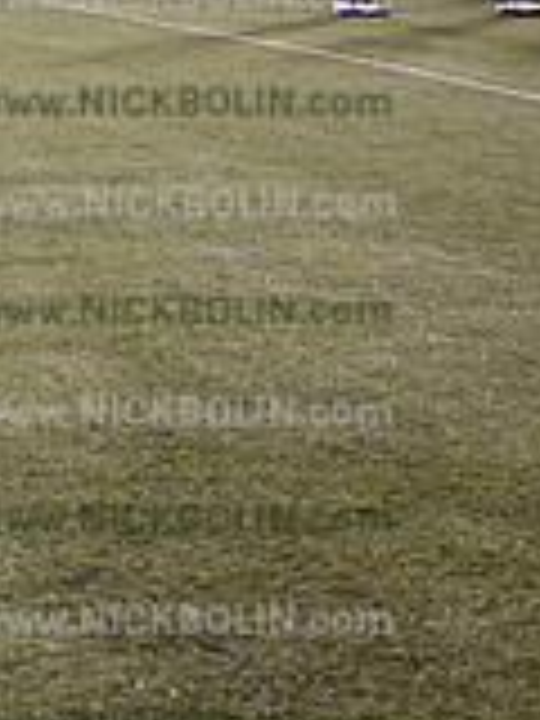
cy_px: -4
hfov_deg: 12.5
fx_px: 2059
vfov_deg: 19.3
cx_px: -662
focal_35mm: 99
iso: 3200
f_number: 4
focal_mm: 28.5
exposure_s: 1/640
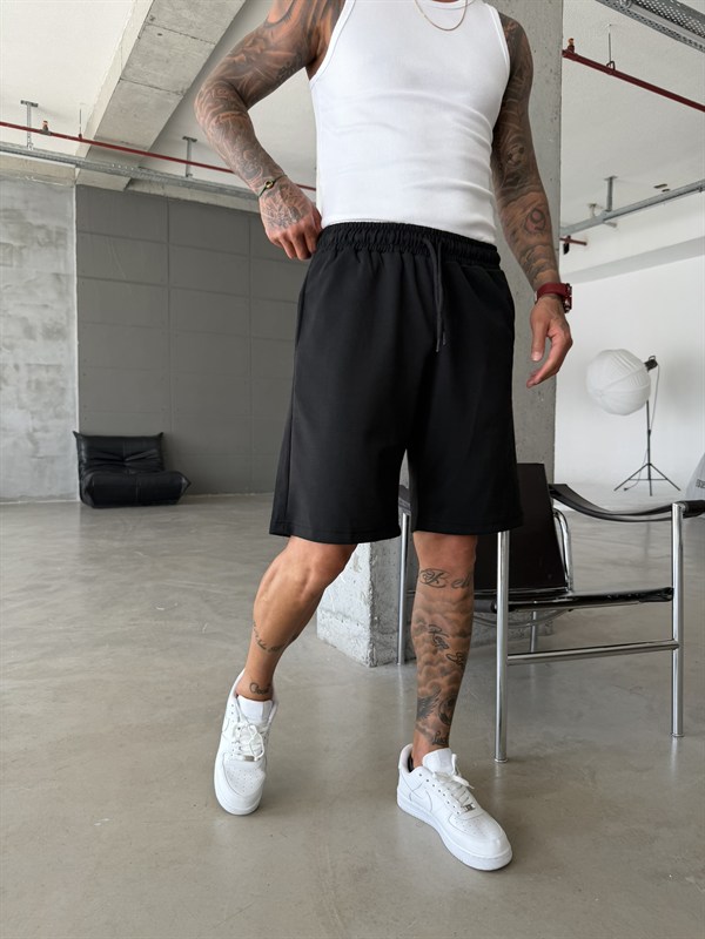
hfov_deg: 56.8
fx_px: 652
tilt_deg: -2.9
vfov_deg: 71.6
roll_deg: +0.8
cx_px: 352
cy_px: 470
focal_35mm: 24
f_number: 1.78
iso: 64
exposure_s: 1/251
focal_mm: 6.76
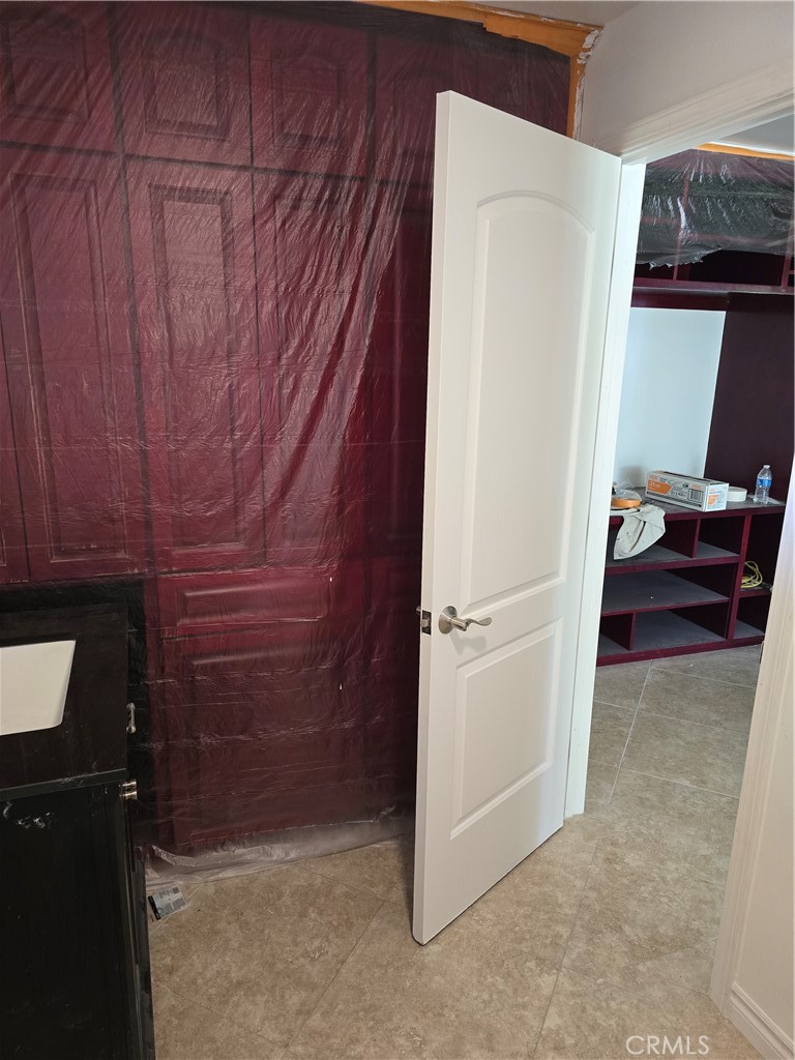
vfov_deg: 73.9
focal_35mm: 23
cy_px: 530
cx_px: 398
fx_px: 704
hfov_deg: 58.9
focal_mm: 6.3
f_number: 1.7
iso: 640
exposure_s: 1/120
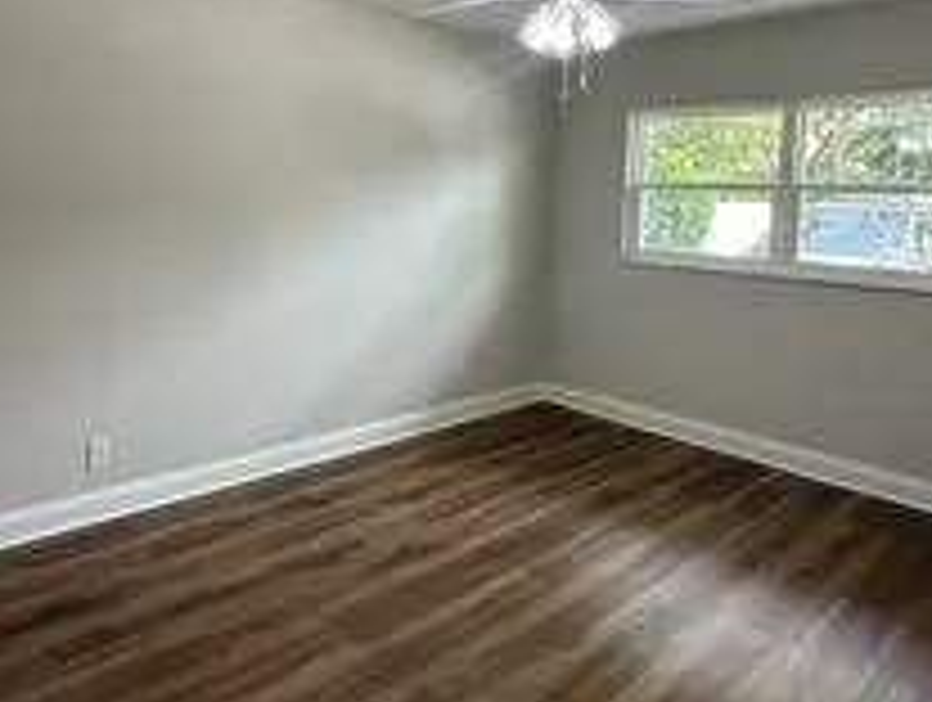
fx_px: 728
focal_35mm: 27
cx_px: 392
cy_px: 230
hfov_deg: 64.8
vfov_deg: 50.5
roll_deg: -2.1
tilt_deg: -2.6
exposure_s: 1/120
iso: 125
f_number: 2.2
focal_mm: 2.22
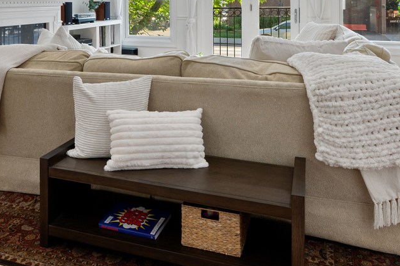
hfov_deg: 52.9
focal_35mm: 36
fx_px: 400
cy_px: 4
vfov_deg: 33.8
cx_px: 166
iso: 100
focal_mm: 14
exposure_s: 1/2.5
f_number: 10
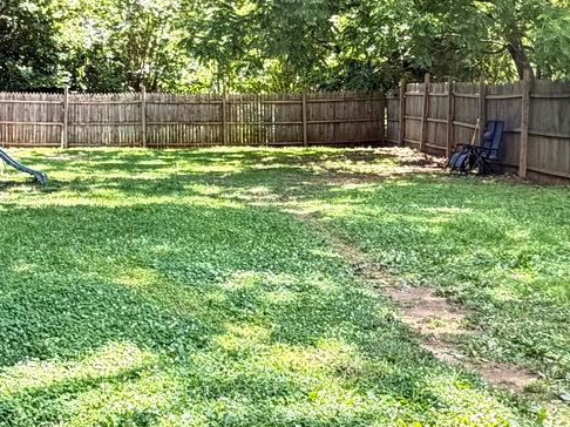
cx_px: 250
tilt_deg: -3.6
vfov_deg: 24.6
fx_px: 971
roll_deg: +0.9
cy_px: 133
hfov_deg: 32.7
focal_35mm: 59
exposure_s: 1/121
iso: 80
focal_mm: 2.22
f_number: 2.2
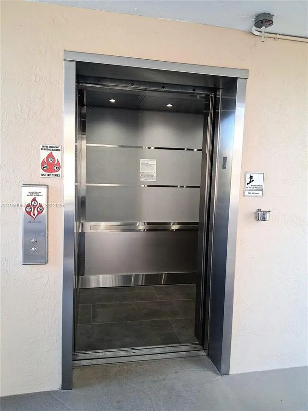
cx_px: 154
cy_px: 206
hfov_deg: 53.1
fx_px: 308
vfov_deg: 67.3
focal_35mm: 26
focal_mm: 3.98
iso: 250
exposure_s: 1/100
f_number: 1.8
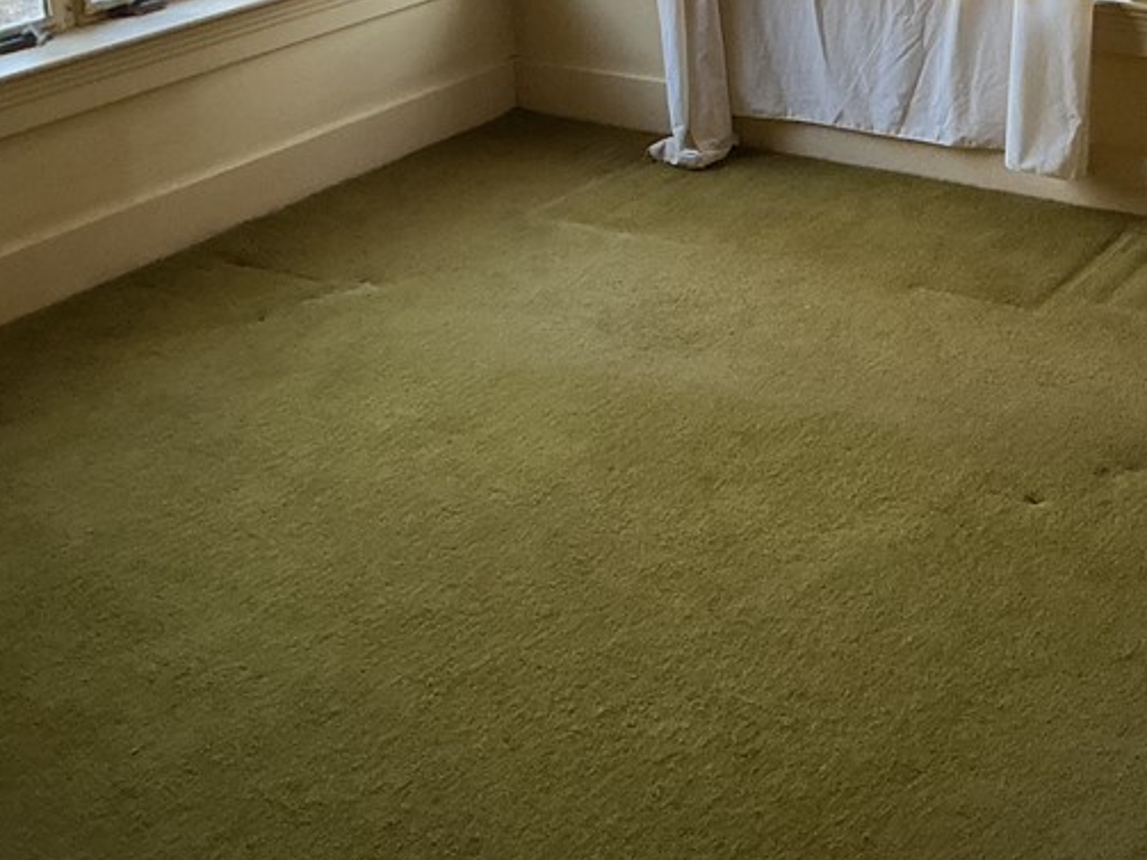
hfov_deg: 31.8
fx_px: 1954
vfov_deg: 23.8
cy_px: 14
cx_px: 933
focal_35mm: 59
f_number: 1.8
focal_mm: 3
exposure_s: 1/60
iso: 160
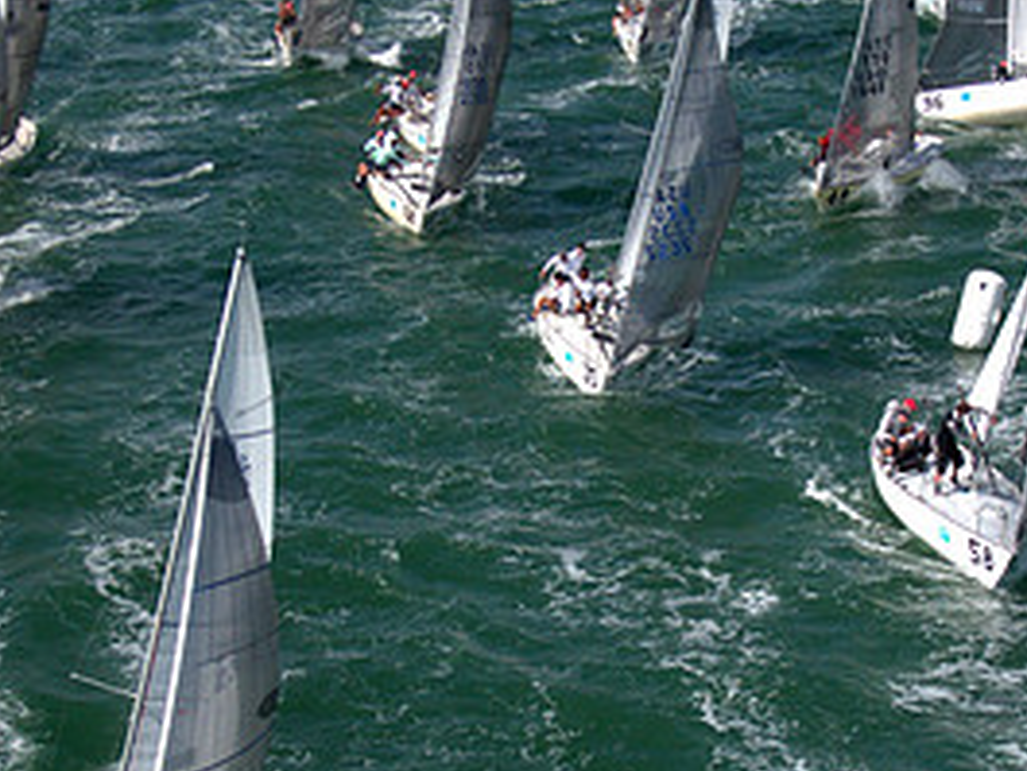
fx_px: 3117
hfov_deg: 18.7
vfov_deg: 14.1
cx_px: 651
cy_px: 544
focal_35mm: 105
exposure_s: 1/1600
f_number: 3.8
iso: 100
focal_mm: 8.6
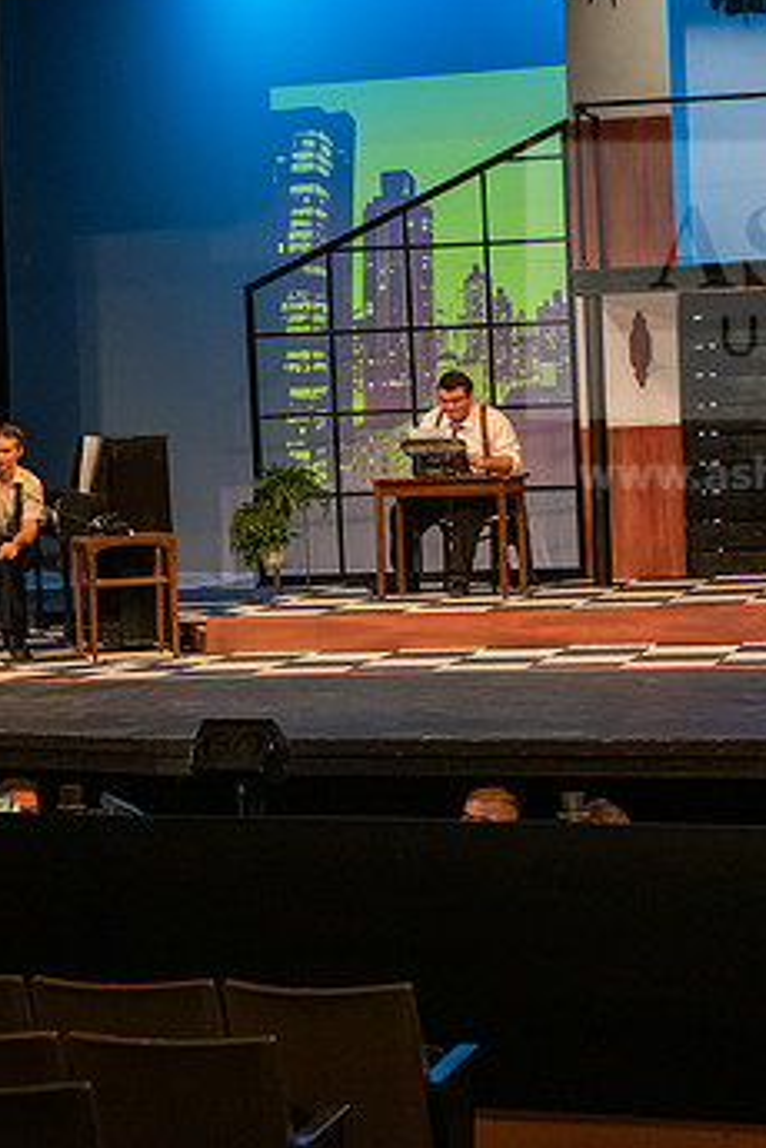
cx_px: 426
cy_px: 544
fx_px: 3223
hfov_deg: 13.5
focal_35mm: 101
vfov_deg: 20.2
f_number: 3.5
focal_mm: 60
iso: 2500
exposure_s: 1/200
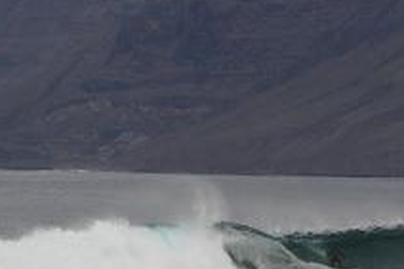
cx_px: 256
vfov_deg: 3.1
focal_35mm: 447
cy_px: 288
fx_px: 5012
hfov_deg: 4.6
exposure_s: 1/500
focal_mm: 27.8
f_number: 4.8
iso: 64
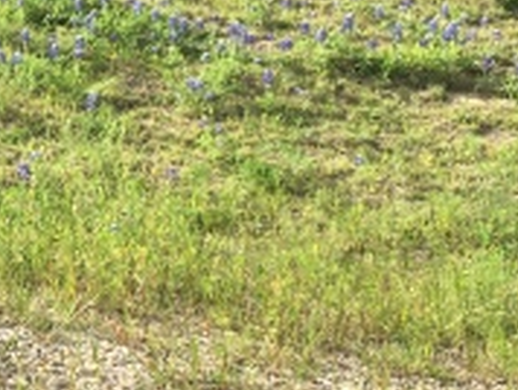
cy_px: 262
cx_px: -99
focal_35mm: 104
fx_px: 1558
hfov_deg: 18.0
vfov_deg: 14.2
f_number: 2.2
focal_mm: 4.15
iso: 25
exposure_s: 1/874
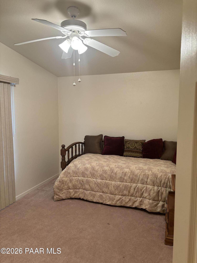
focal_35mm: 26
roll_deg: -0.5
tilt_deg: -5.0
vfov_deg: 67.3
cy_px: 132
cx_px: 98
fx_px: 197
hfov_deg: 53.1
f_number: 1.6
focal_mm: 5.96
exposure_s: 1/60
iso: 160
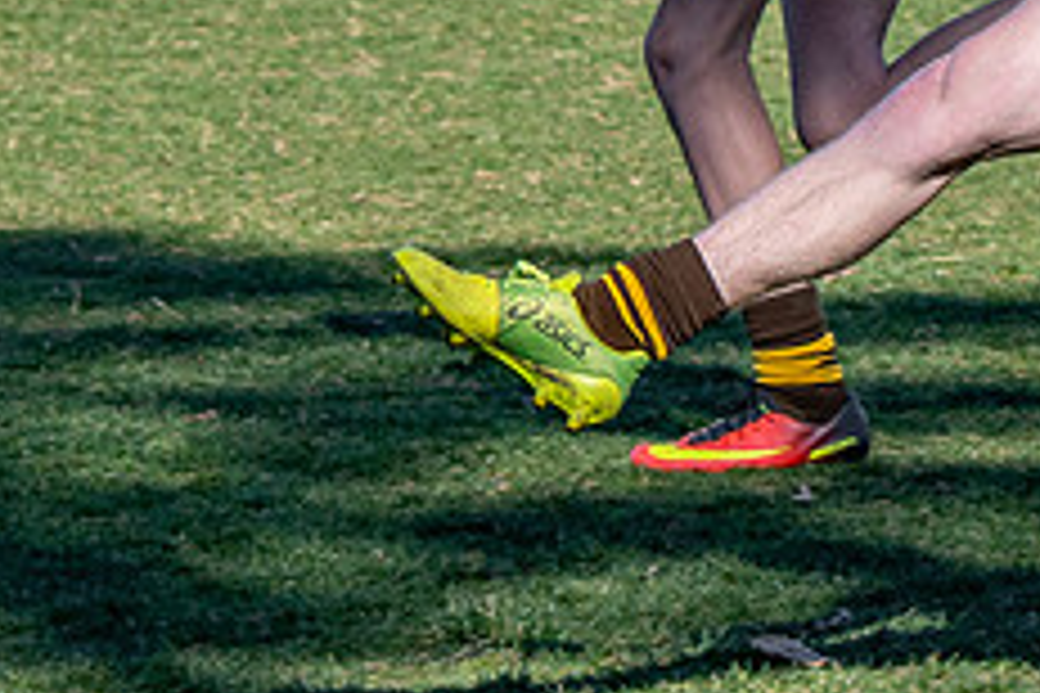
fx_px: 16639
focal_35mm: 576
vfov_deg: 2.4
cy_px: -72
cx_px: 1144
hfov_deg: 3.6
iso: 250
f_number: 4.5
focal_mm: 82
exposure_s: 1/1250
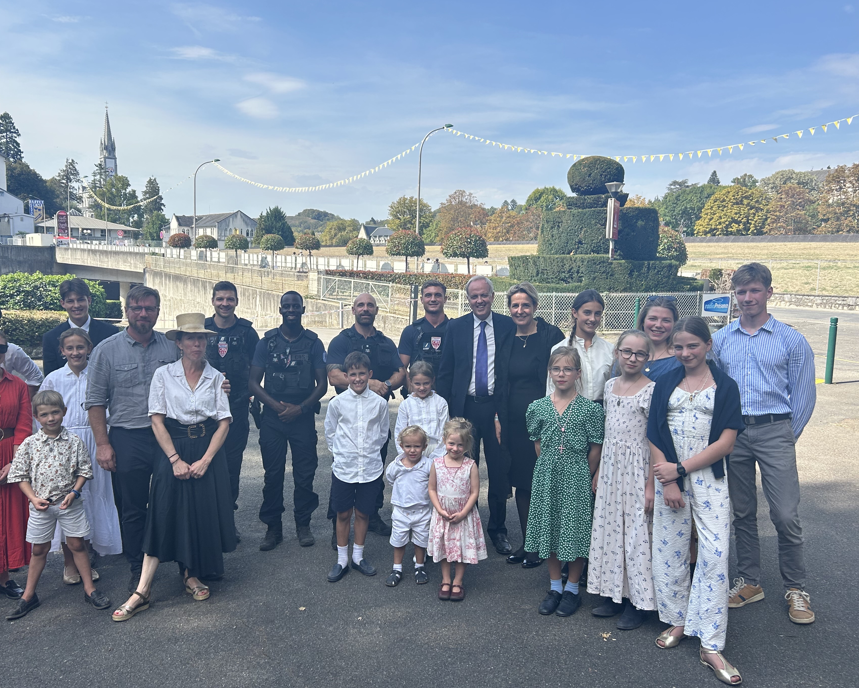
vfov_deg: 48.5
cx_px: 388
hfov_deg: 58.7
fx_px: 763
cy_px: 347
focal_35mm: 30
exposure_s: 1/2571
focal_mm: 5.7
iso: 50
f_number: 1.5
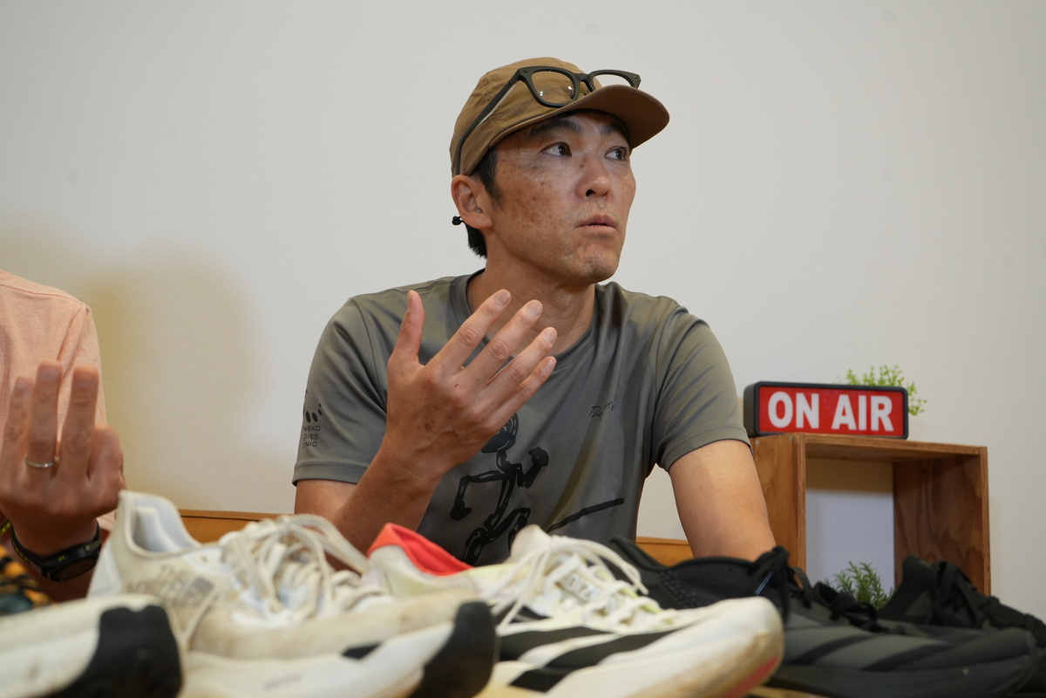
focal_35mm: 48
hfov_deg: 41.1
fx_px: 1395
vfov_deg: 28.1
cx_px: 523
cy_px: 349
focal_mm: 48
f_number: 6.3
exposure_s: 1/100
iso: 1250
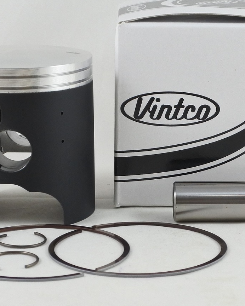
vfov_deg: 23.5
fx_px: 734
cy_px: 132
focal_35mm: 81
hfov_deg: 18.9
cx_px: 126
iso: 400
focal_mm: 14.7
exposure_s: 1/125
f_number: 4.2
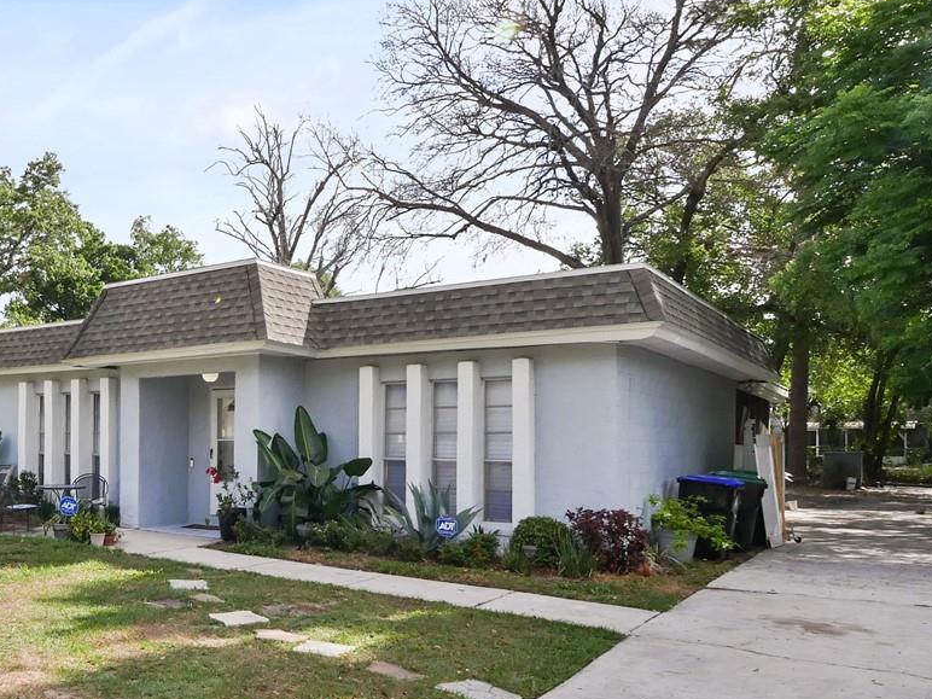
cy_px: 320
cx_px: 167
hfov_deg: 56.5
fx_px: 781
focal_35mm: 29
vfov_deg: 48.2
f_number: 8
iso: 200
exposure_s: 1/500
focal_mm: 7
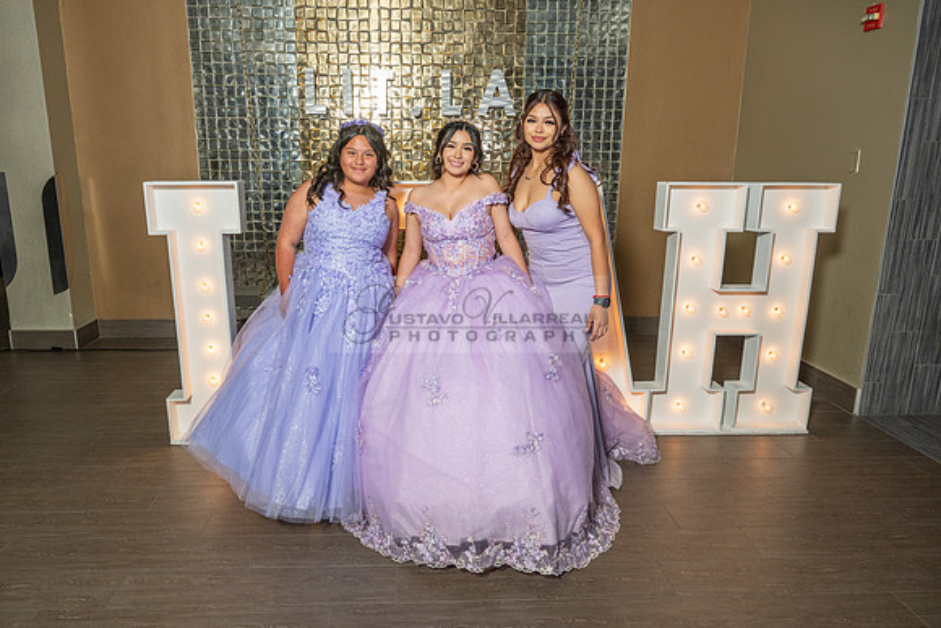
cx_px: 438
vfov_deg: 50.1
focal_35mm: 26
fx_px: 671
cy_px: 323
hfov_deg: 70.0
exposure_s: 1/125
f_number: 5.6
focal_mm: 24
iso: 640
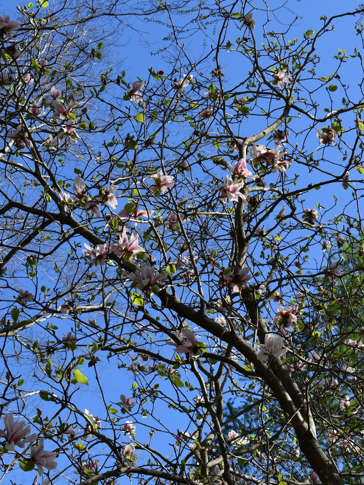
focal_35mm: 90
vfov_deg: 21.9
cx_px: 182
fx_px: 1256
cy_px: 214
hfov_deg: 16.5
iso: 200
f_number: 9
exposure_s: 1/320
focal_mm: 55
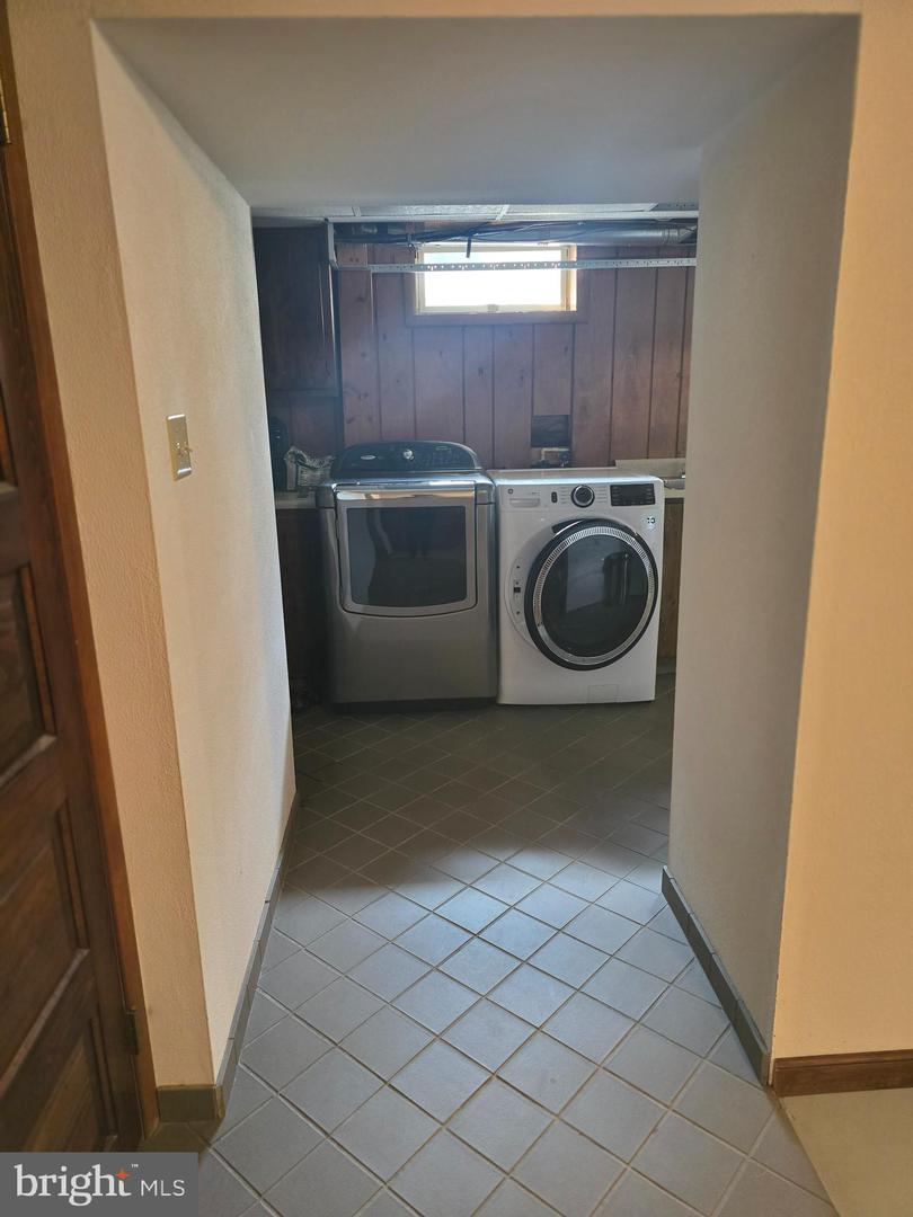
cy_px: 608
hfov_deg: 58.9
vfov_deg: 73.9
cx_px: 456
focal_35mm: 23
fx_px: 809
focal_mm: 6.3
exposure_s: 1/60
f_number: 1.7
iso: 1250
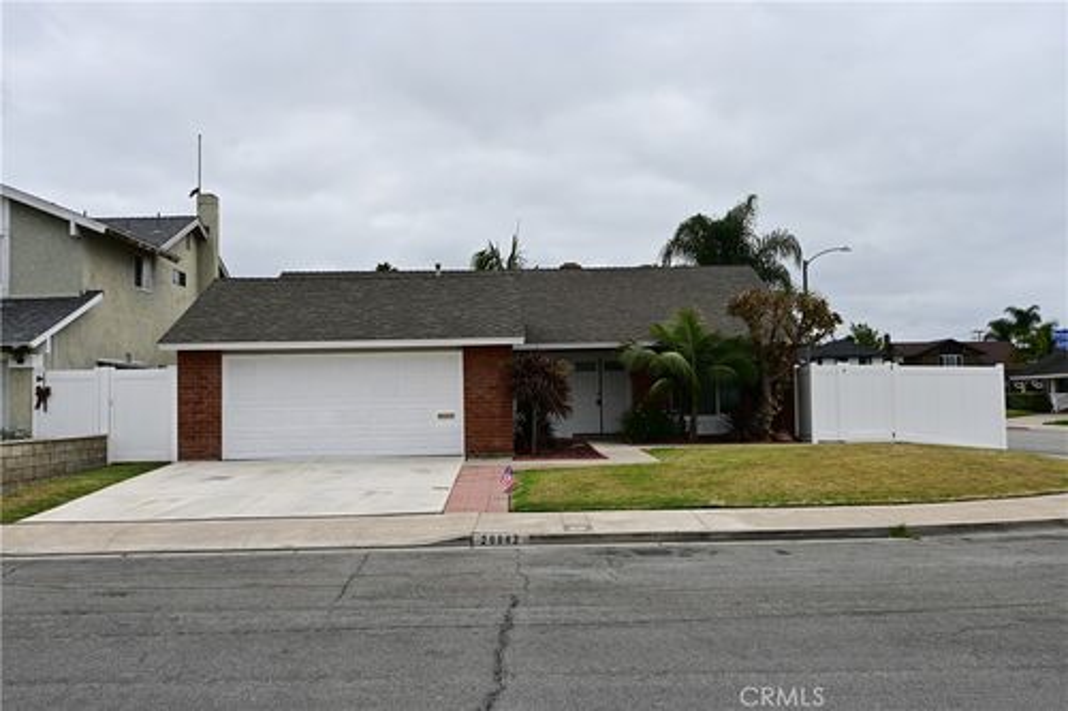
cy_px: 356
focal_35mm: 34
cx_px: 534
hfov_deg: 56.2
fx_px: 1001
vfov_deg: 39.1
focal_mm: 22.5
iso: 125
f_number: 11
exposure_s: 1/250
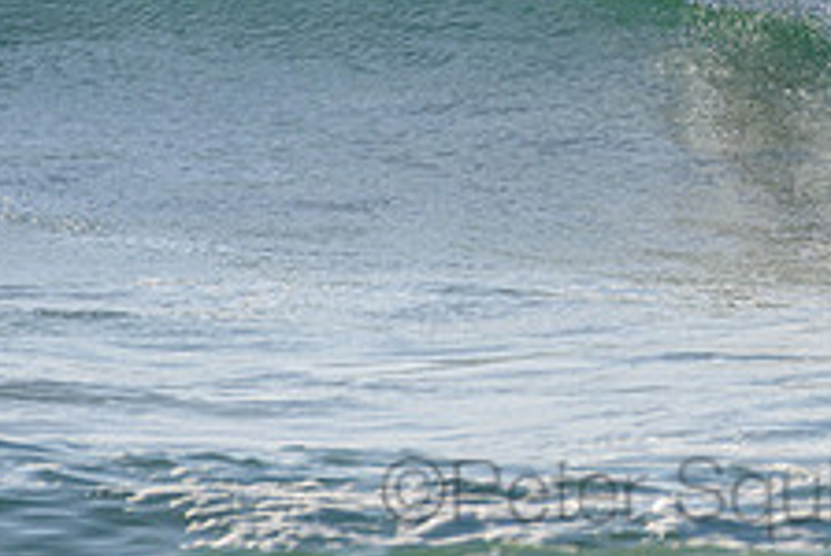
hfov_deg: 1.3
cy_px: -86
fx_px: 36588
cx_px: 875
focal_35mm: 1583
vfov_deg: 0.9
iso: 125
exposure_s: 1/1250
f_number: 5.6
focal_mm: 500
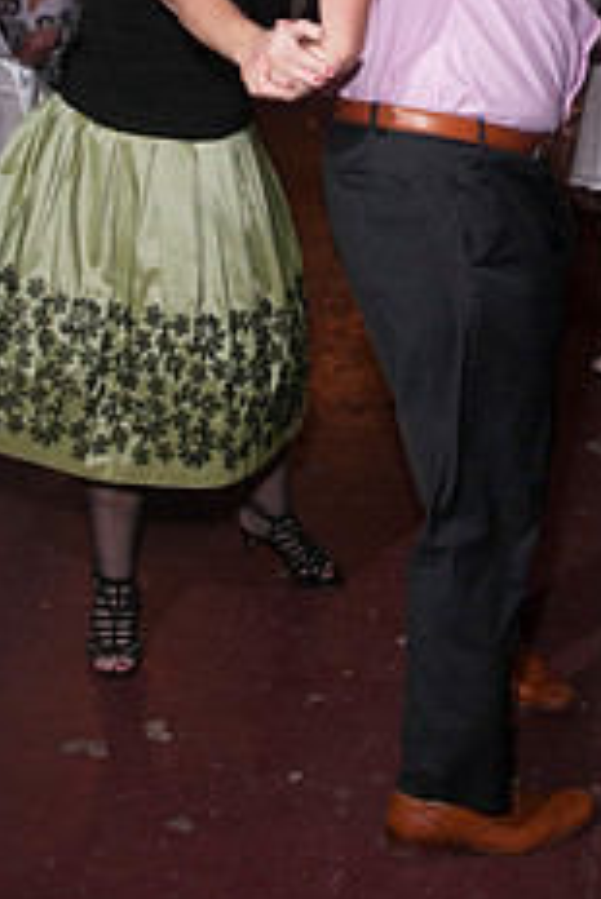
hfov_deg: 21.3
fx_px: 1600
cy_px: 116
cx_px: 324
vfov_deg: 30.2
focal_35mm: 64
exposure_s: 1/30
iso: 400
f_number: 5.6
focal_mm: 22
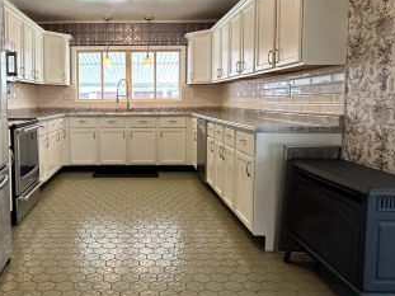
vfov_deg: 46.6
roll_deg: -0.1
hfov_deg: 58.7
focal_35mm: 30
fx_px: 342
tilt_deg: -3.5
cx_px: 133
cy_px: 122
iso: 200
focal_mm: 2.22
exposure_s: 1/120
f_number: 2.2
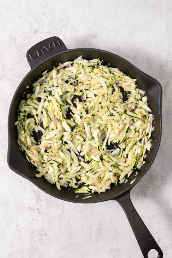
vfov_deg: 31.9
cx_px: 85
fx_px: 451
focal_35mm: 63
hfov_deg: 21.6
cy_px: 134
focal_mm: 60
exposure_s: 1/8
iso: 100
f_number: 8
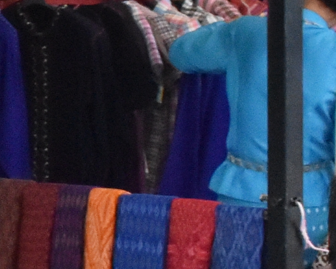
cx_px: -580
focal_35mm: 232
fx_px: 2308
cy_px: 60
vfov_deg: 6.7
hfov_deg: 7.5
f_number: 9
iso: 2000
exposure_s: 1/320
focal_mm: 20
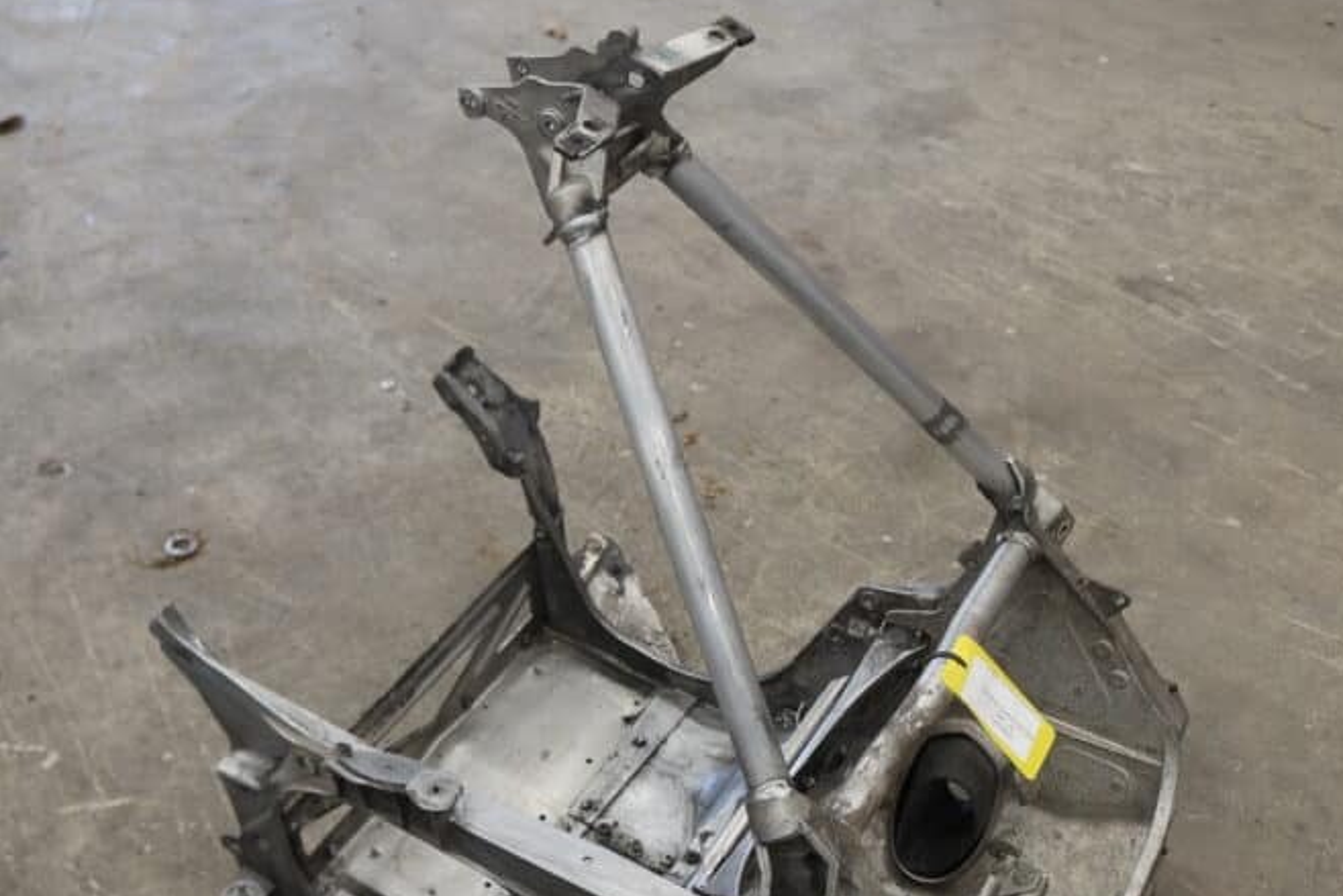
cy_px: 638
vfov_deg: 31.5
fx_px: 1567
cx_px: 782
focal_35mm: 42
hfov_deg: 46.2
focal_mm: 18
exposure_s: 1/60
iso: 400
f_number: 4
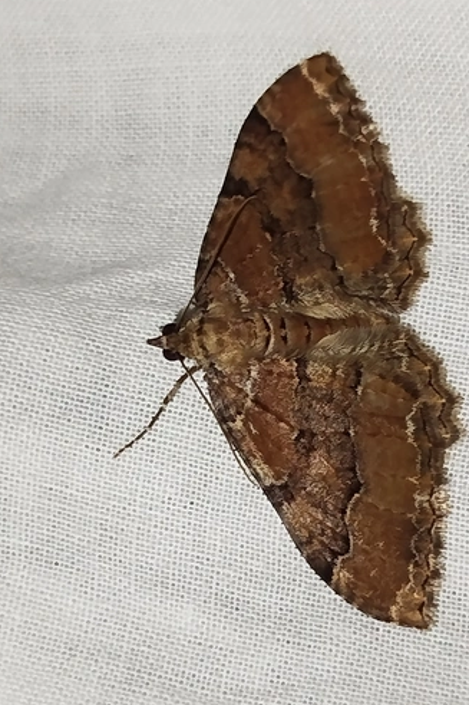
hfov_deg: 13.3
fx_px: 2014
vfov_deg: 19.8
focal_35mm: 103
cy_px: 415
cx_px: 313
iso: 125
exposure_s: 1/50
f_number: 1.7
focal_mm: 5.31
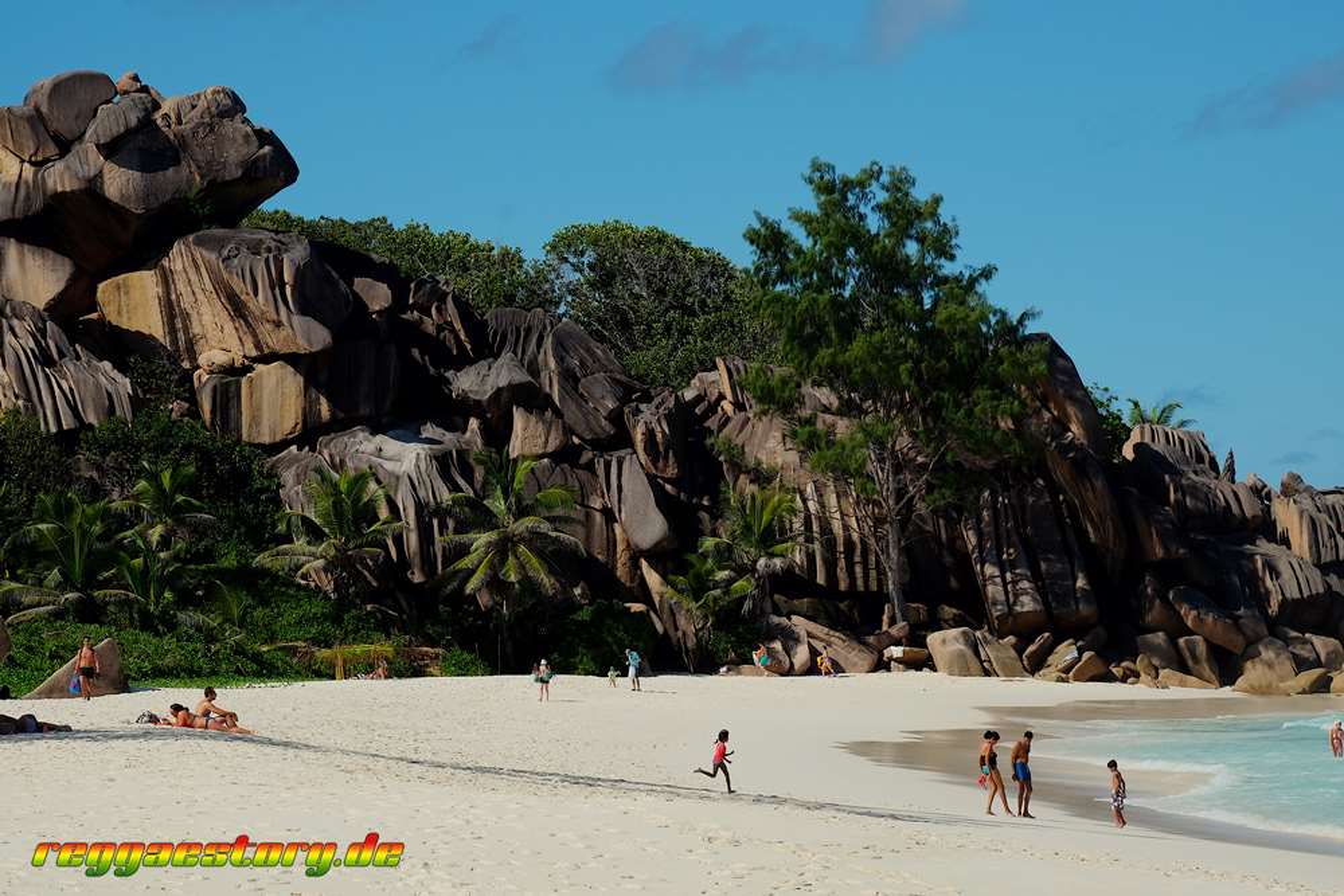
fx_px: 4742
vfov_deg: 10.8
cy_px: 448
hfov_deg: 16.1
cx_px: 672
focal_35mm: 127
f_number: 14
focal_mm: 84.8
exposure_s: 1/420
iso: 400
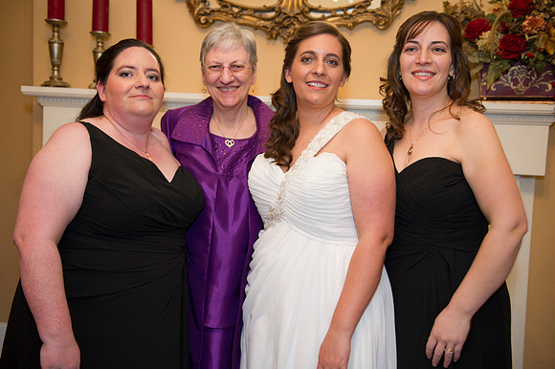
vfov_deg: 35.0
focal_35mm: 38
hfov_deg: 50.7
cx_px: 278
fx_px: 585
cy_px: 184
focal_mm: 38
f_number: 3.2
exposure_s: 1/50
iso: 800
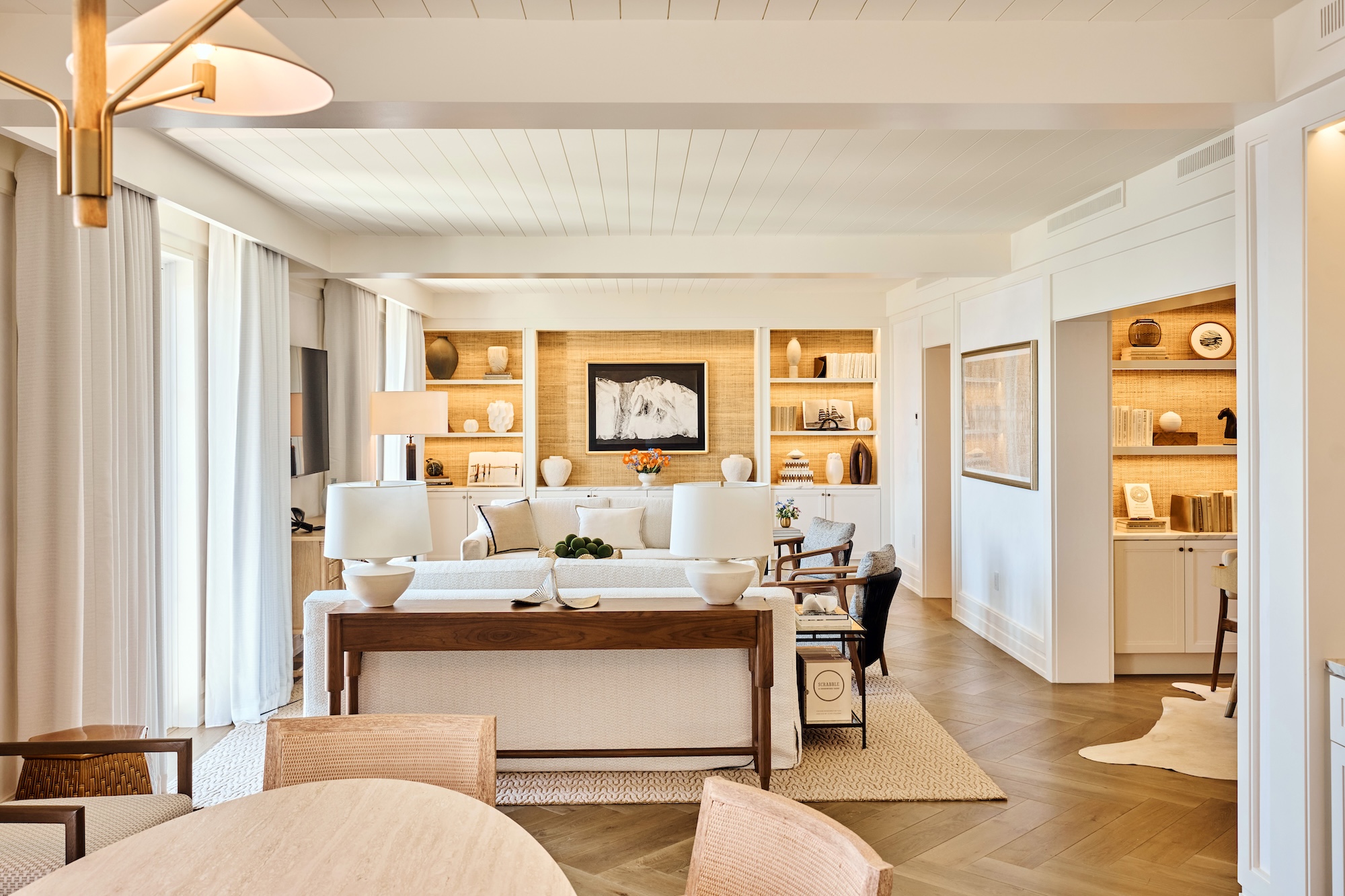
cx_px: 672
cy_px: 448
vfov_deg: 42.3
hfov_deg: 60.3
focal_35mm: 31
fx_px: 1158
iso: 400
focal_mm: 31
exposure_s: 1/15
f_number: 7.1
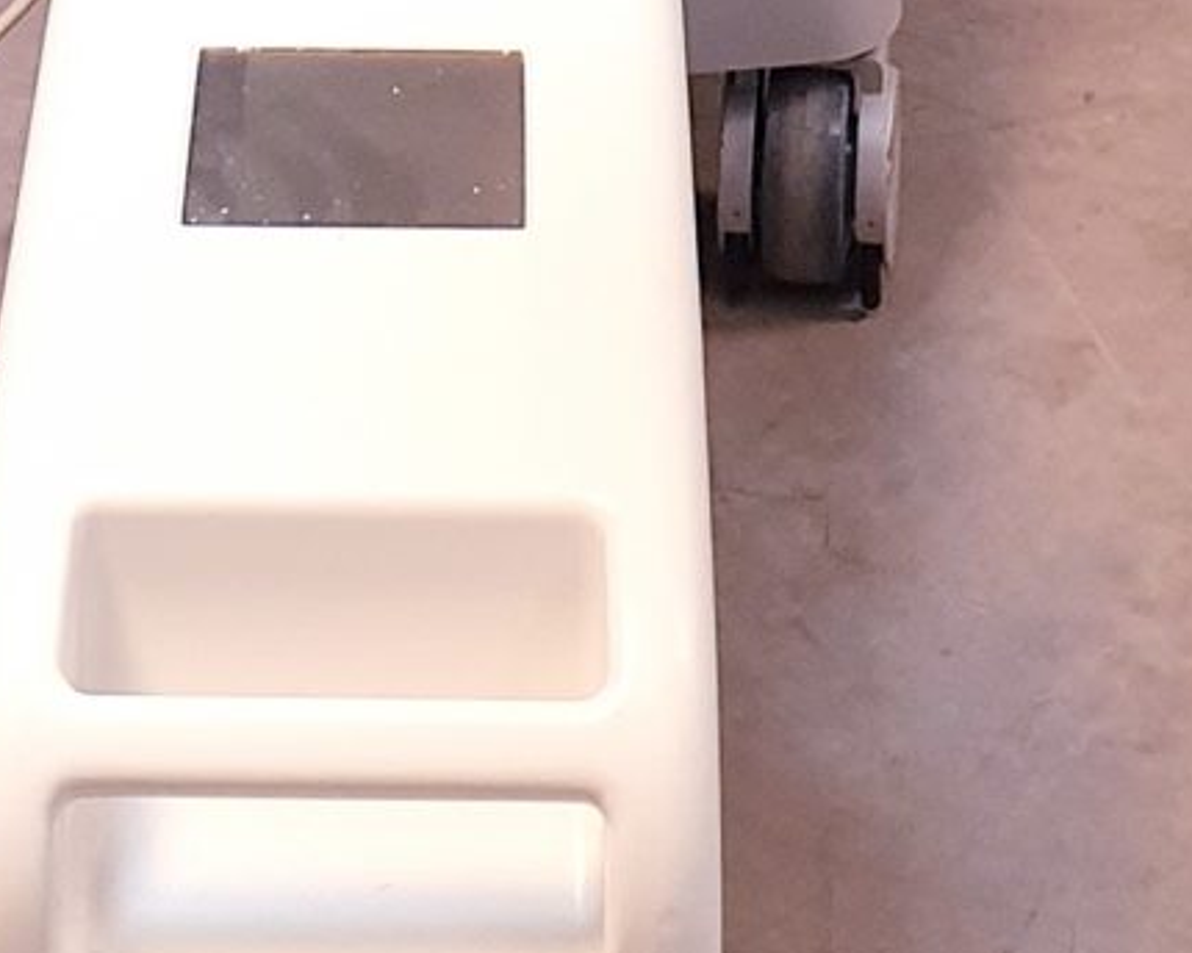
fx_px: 5327
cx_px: 452
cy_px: -1510
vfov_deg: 9.0
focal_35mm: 151
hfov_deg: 12.8
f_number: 2.4
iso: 160
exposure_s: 1/50
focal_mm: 4.3
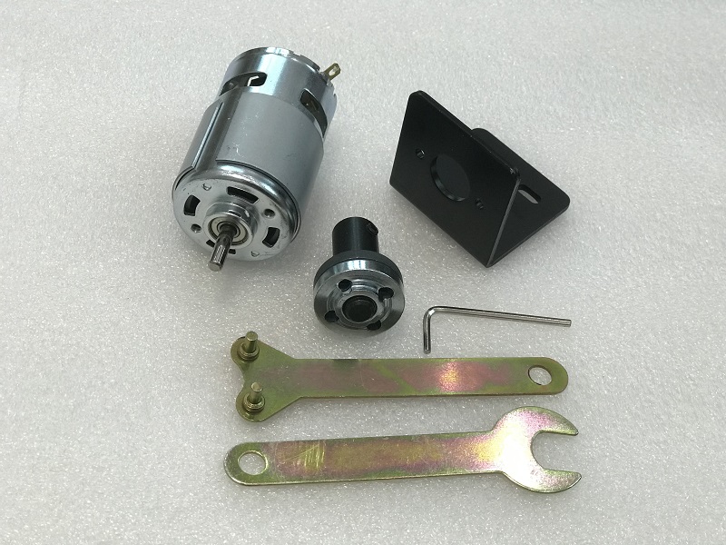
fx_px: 1195
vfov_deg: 25.7
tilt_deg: -50.3
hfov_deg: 33.8
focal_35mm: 57
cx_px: 363
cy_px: 272
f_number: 2.8
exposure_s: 1/50
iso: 80
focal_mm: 6.6
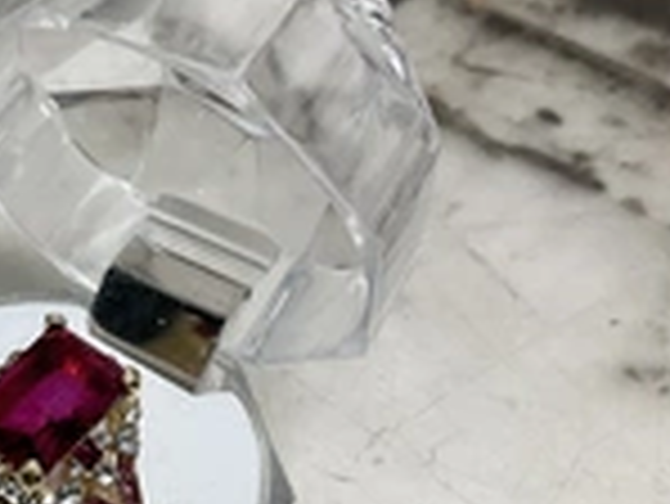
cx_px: -54
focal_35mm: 78
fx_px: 1511
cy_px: 400
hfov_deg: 23.6
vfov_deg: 18.8
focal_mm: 3
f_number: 1.8
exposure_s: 1/120
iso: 64
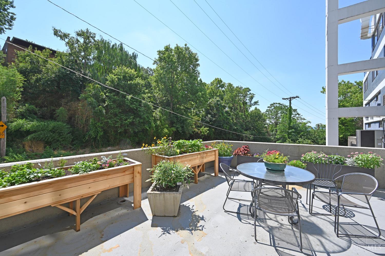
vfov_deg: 81.2
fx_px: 150
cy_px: 128
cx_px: 192
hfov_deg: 104.3
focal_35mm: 14
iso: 72
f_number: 10
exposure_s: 1/100
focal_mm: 14
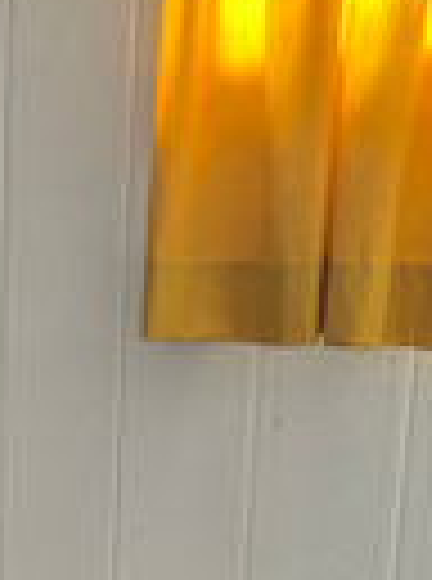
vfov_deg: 19.2
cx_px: -194
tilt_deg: -17.3
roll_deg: +0.2
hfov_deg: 14.3
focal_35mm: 97
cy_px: 688
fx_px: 1622
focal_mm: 5.7
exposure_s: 1/60
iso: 250
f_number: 1.5
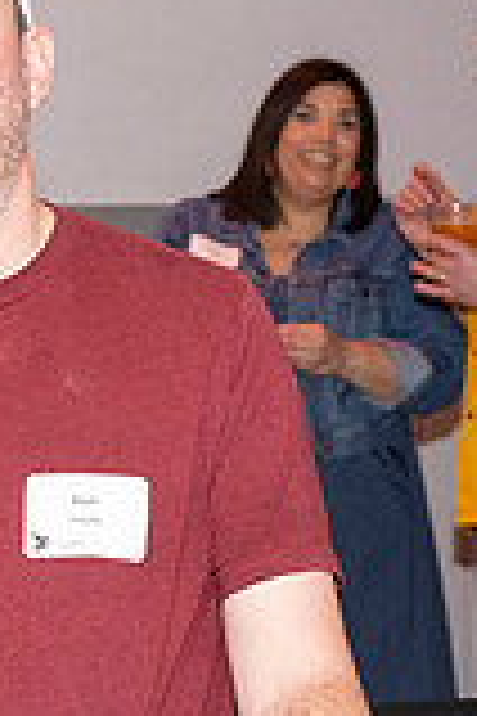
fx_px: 3875
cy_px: 590
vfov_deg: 10.5
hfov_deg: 7.0
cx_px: -63
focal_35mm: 195
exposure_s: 1/100
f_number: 5.6
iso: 2000
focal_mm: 46
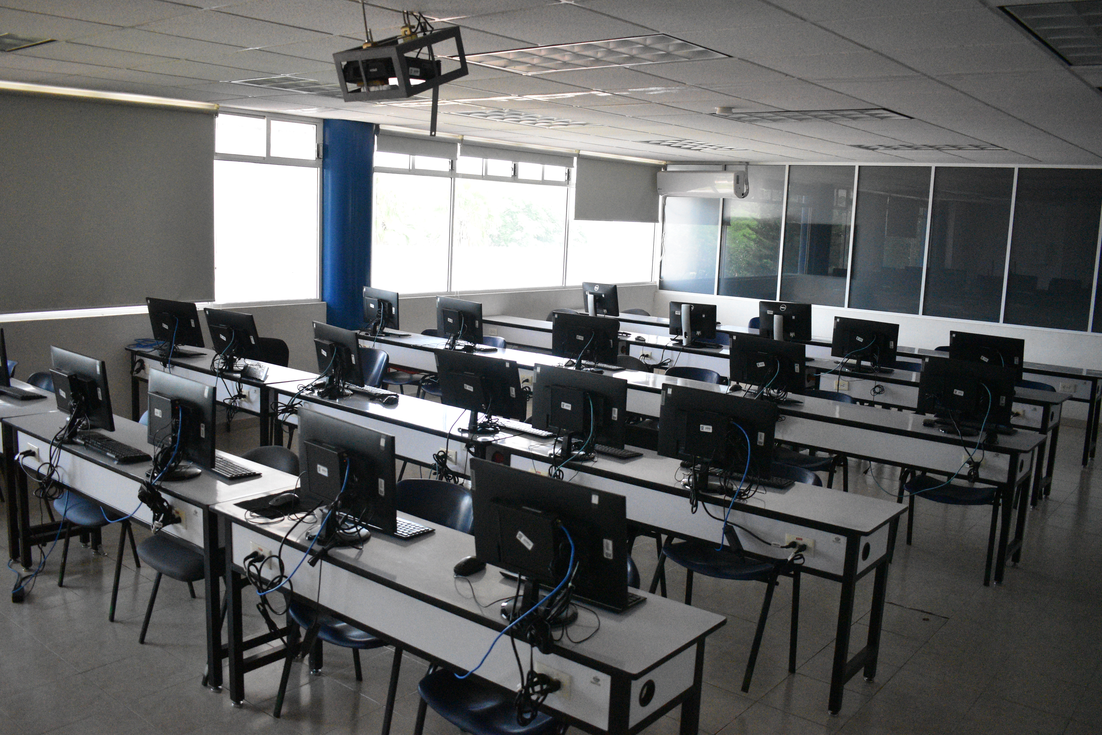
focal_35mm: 30
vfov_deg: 43.6
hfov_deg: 61.9
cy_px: 368
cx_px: 551
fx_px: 918
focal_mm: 20
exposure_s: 1/800
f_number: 3.8
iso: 6400
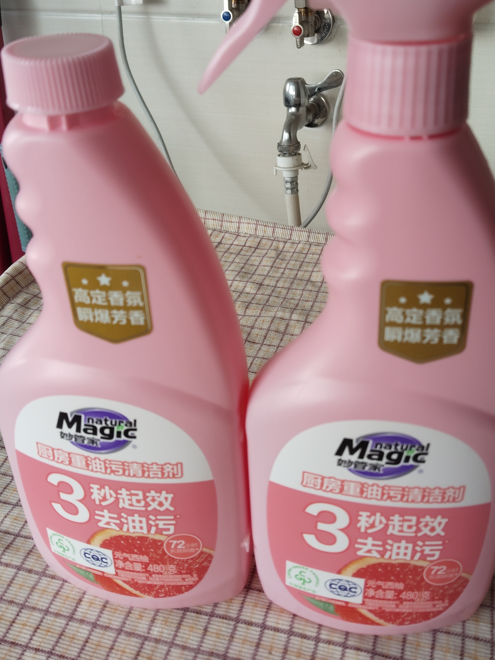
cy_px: 267
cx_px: 275
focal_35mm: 35
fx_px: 667
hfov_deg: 40.7
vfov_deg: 52.3
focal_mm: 4.05
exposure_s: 1/100
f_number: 1.8
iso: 481
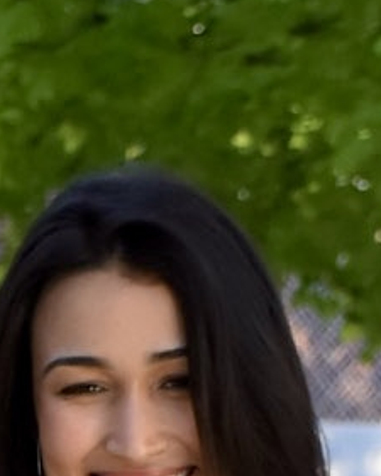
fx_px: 6353
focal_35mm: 451
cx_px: -129
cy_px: 1082
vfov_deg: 4.2
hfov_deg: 3.4
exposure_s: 1/500
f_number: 5
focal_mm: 40
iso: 900
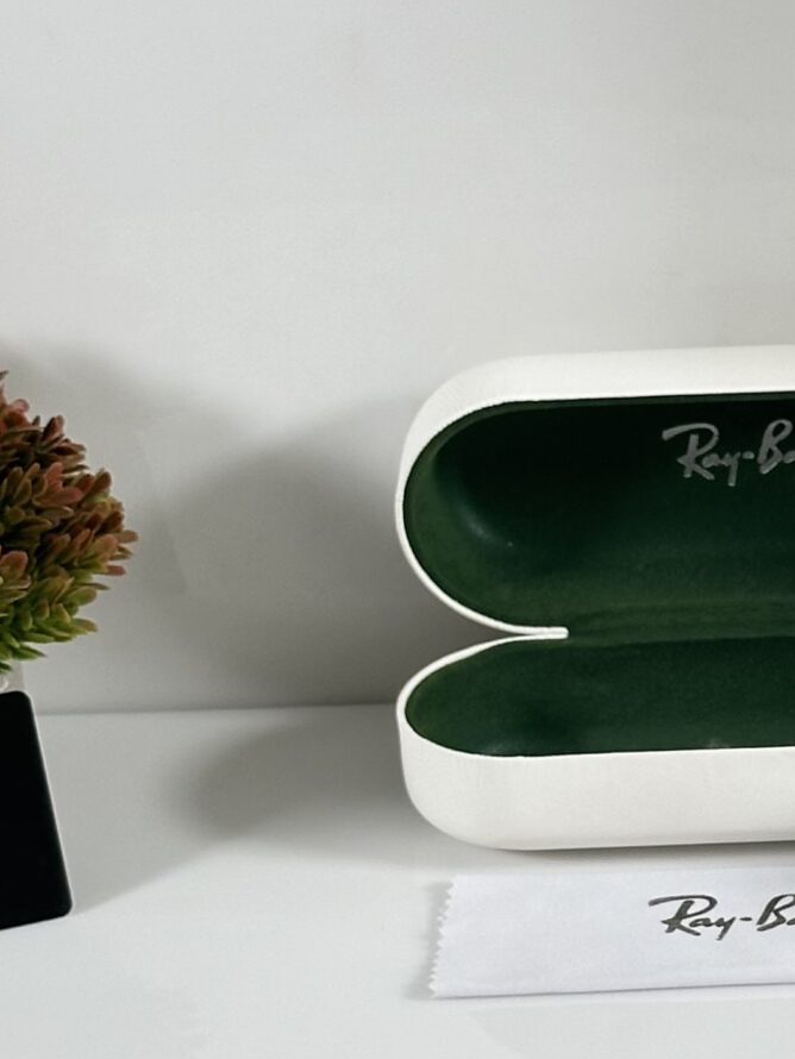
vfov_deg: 14.2
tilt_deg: -30.6
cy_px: 892
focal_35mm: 138
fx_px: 4224
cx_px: 924
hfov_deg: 10.6
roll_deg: +2.4
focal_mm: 6.86
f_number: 1.78
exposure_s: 1/100
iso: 80
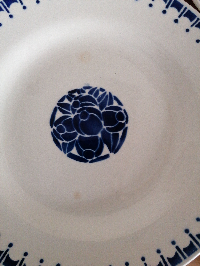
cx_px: 100
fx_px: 208
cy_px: 133
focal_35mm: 27
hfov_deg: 51.4
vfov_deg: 65.3
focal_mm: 4.75
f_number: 1.8
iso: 800
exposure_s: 1/16.7
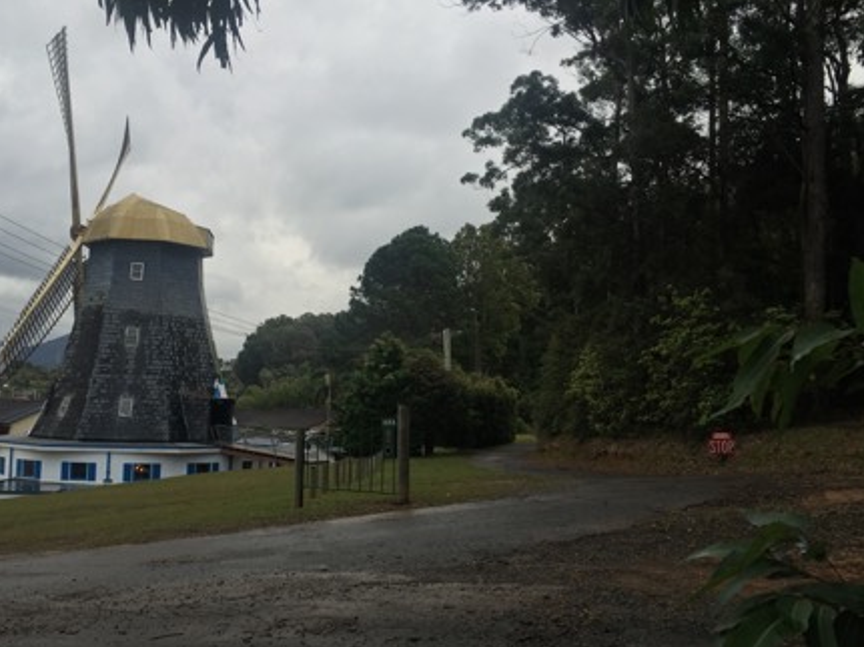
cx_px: 375
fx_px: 873
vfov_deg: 40.6
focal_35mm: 35
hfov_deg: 52.5
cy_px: 353
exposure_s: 1/163
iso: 32
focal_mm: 4.15
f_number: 2.2
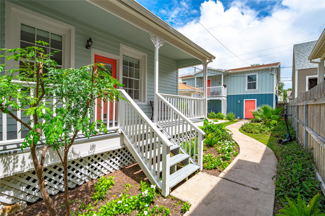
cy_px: 108
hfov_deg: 96.8
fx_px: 144
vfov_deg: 73.7
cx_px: 162
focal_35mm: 16
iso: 125
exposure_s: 1/160
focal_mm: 16
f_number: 11
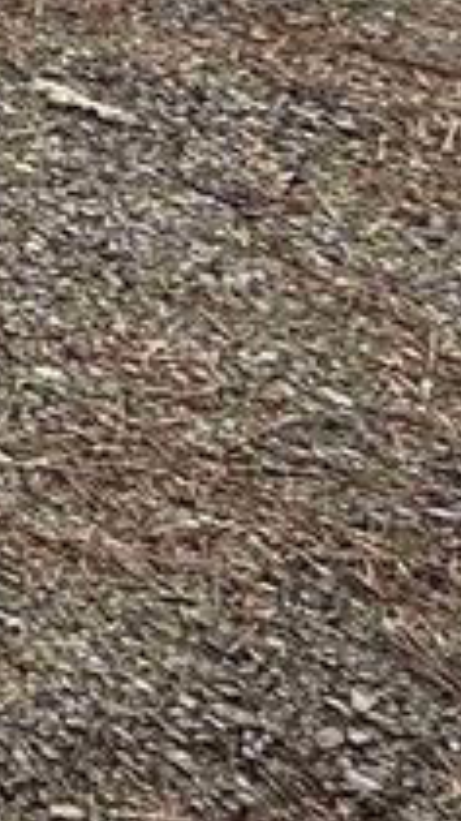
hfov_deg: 6.8
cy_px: -958
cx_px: -1715
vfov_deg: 16.0
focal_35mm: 93
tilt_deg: -1.6
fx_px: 2023
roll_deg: +1.5
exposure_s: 1/574
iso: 64
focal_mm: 2.22
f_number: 2.2
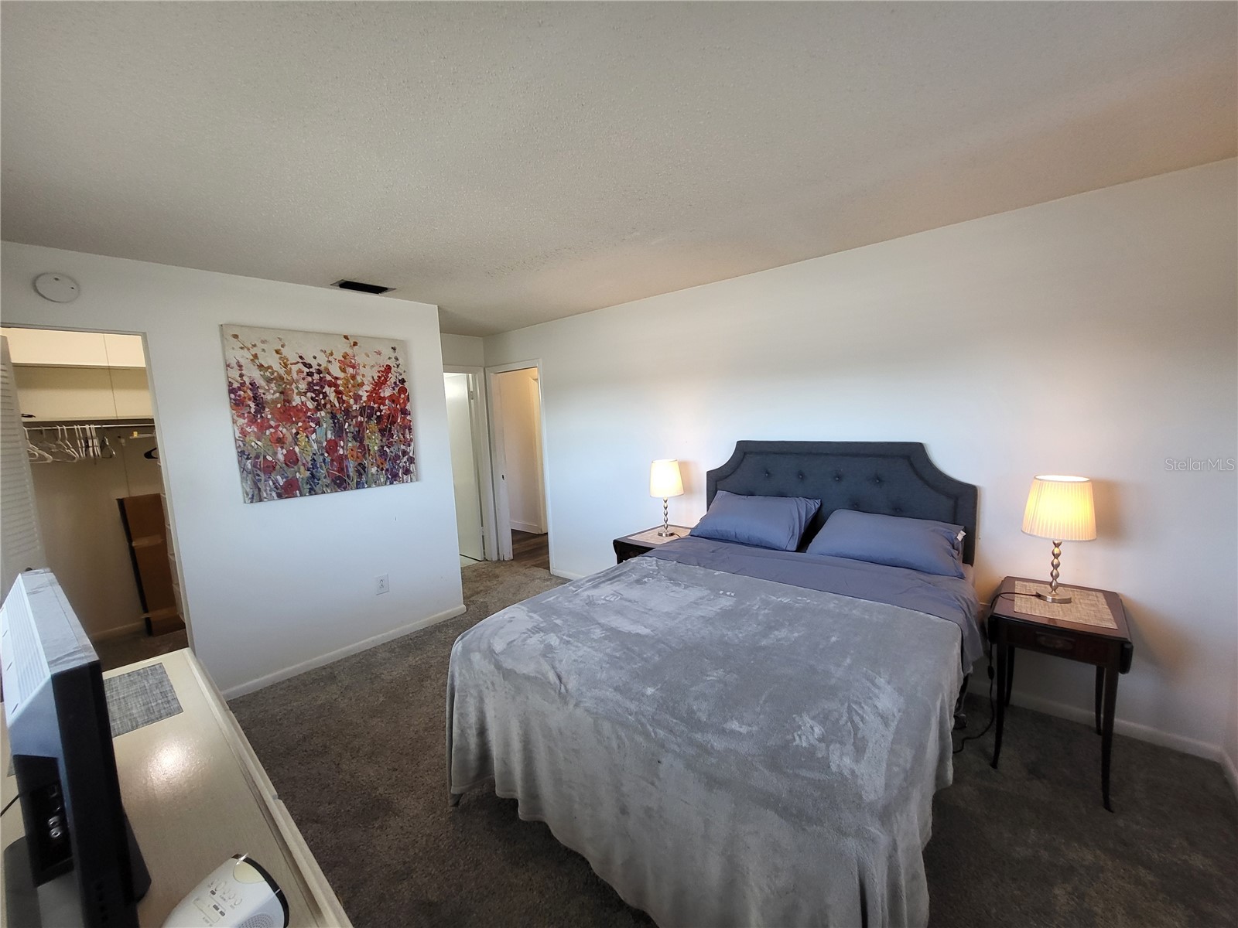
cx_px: 619
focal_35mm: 13
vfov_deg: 89.9
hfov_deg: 106.2
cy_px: 464
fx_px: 465
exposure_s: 1/60
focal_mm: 1.74
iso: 125
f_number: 2.2
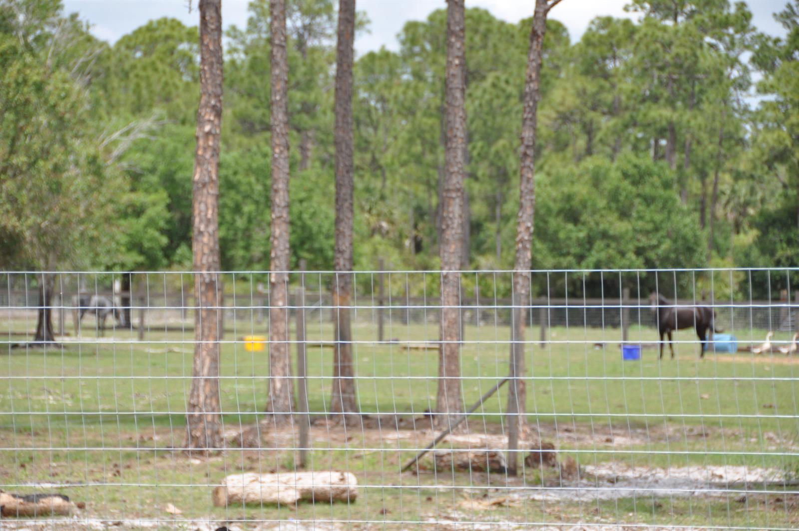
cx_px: 400
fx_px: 3491
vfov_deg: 8.7
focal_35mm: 158
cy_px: 266
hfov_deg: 13.1
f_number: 6.3
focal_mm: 105
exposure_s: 1/640
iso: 200
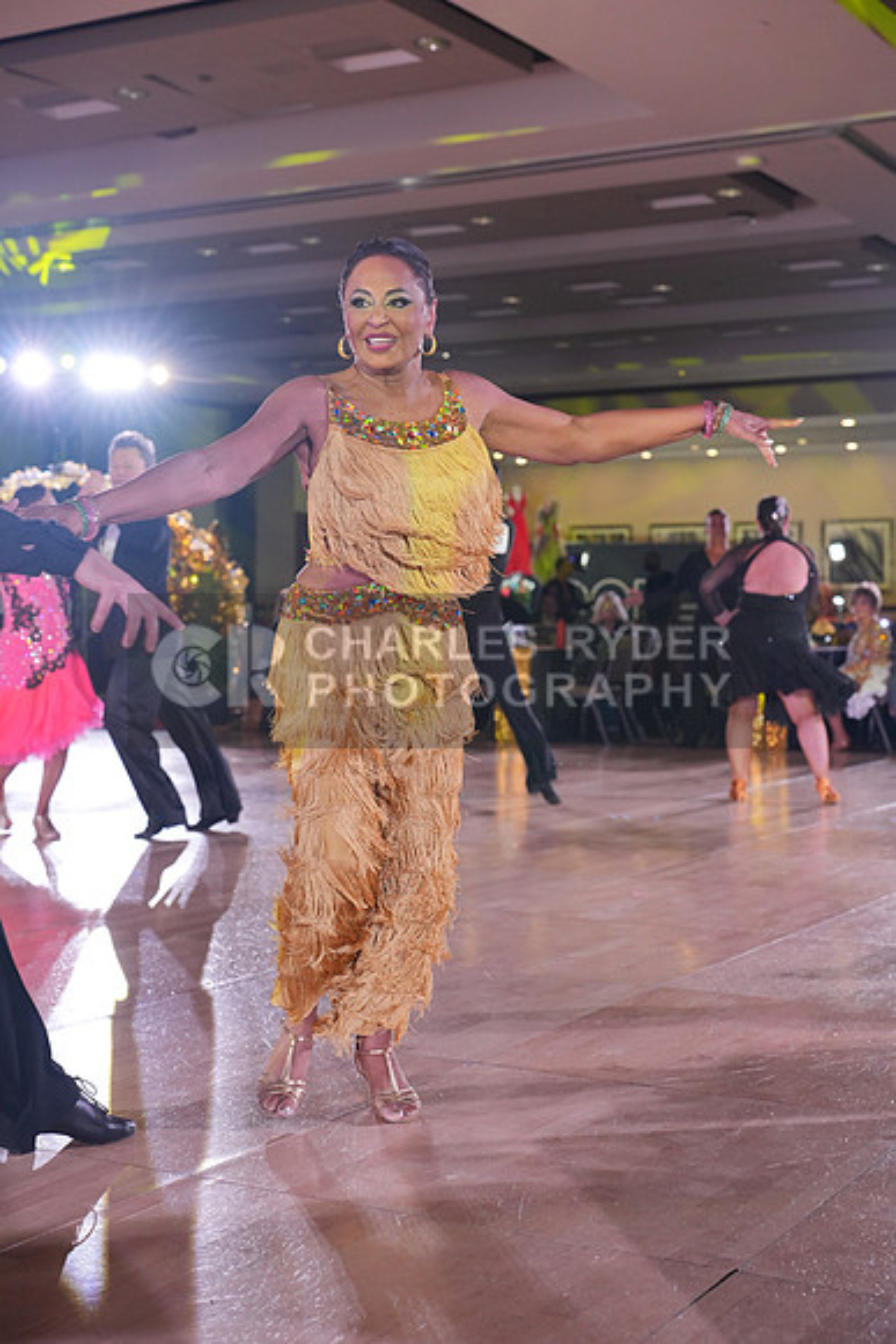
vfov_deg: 38.2
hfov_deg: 26.0
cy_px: 672
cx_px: 448
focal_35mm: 52
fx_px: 1940
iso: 2000
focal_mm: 52
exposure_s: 1/400
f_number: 4
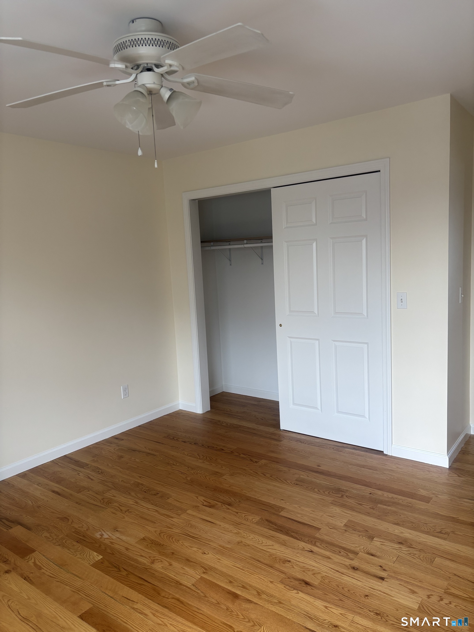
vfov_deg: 67.3
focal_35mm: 26
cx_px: 237
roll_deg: +1.8
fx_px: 475
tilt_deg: -8.0
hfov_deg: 53.1
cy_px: 316
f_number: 1.6
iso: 100
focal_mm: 5.96
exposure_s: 1/121
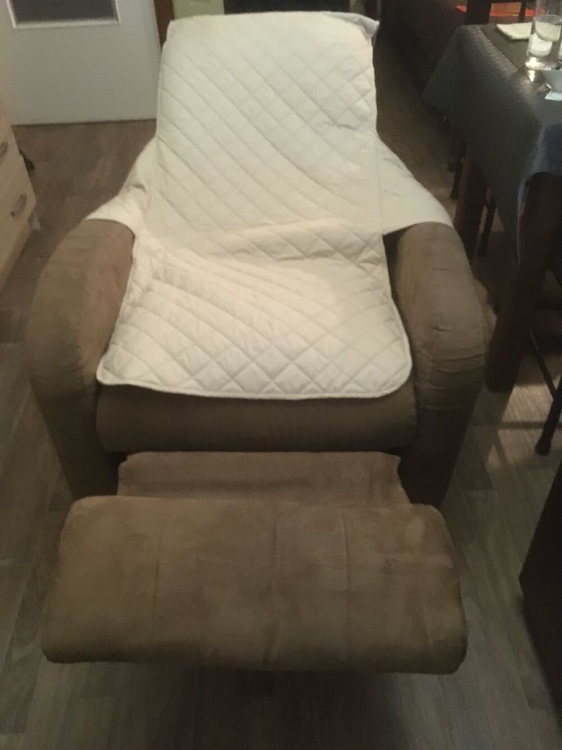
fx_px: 628
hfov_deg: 48.2
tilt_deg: -43.5
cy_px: 375
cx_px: 281
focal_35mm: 29
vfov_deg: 61.7
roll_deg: +1.1
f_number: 2.2
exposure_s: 1/17
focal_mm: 4.15
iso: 320
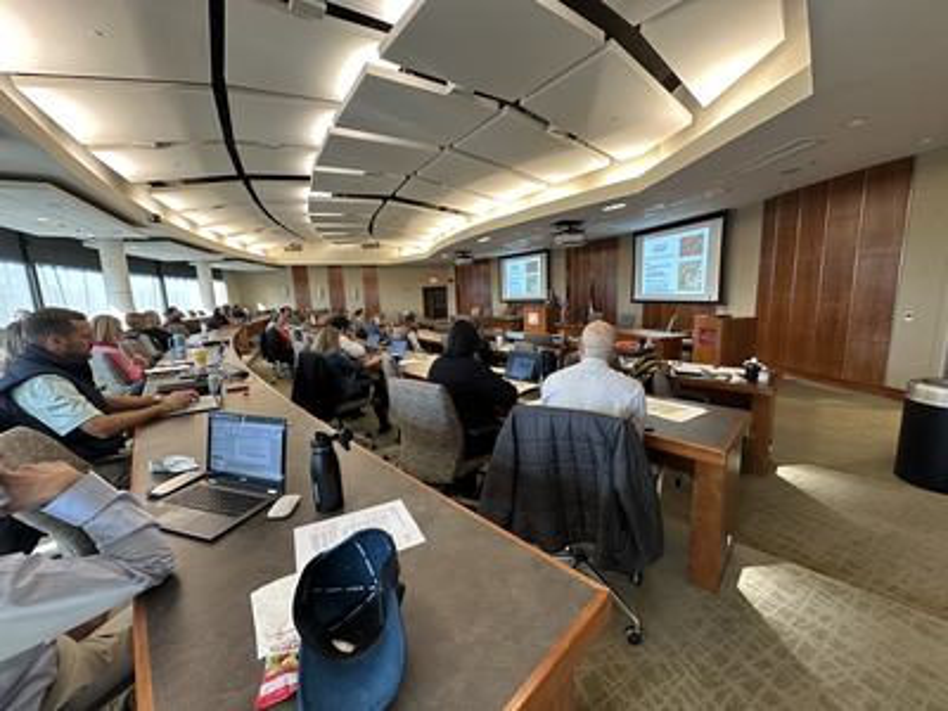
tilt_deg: -11.5
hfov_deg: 102.1
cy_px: 356
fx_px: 383
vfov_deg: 85.7
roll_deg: +1.7
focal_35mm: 14
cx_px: 474
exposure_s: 1/60
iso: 250
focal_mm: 2.22
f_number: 2.2
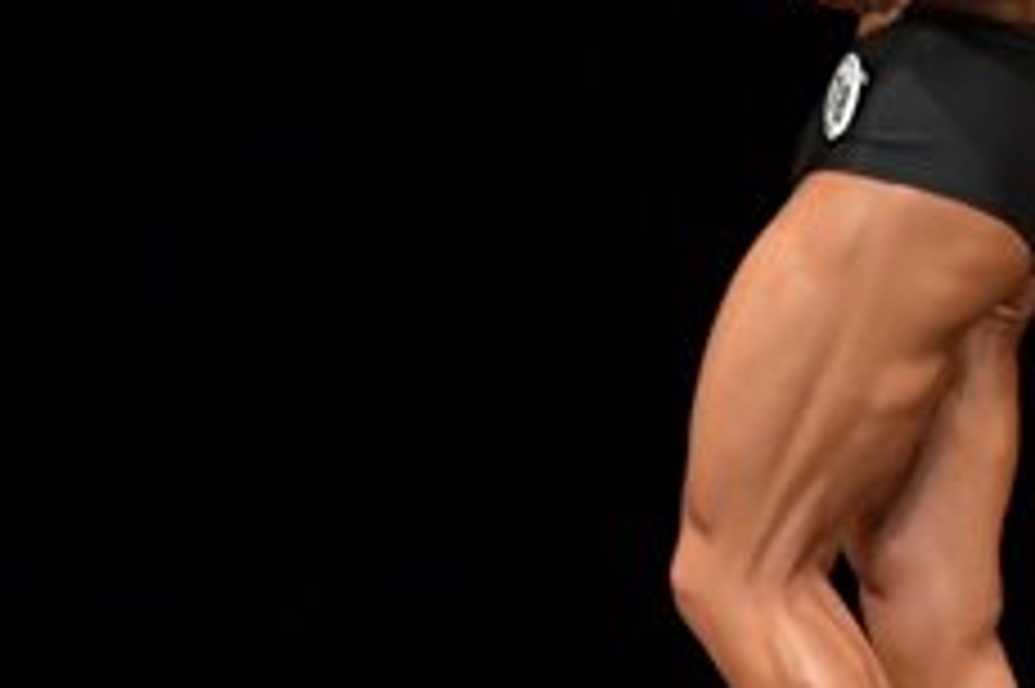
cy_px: 238
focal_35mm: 962
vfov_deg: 1.4
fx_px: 27637
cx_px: 1271
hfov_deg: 2.1
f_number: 5.6
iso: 4000
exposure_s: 1/400
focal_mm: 190
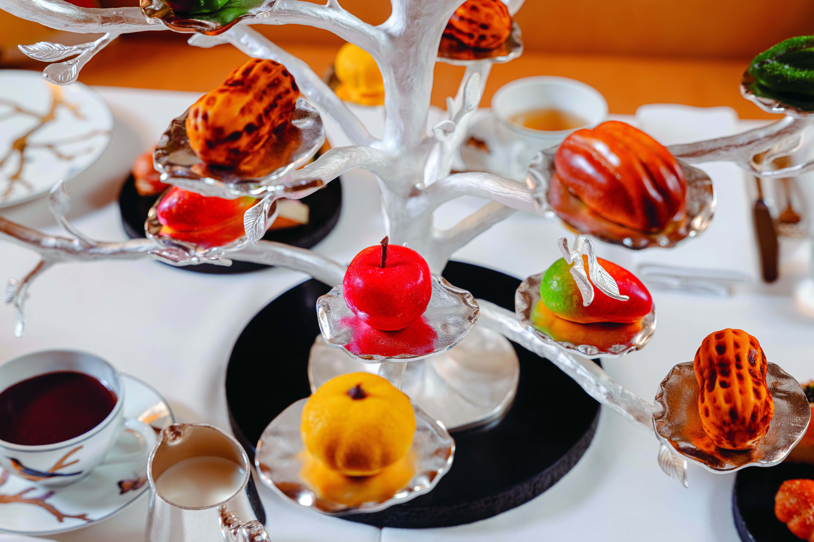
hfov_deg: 35.1
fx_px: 1288
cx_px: 407
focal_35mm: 57
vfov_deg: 23.8
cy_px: 271
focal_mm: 57
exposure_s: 1/30
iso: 640
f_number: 5
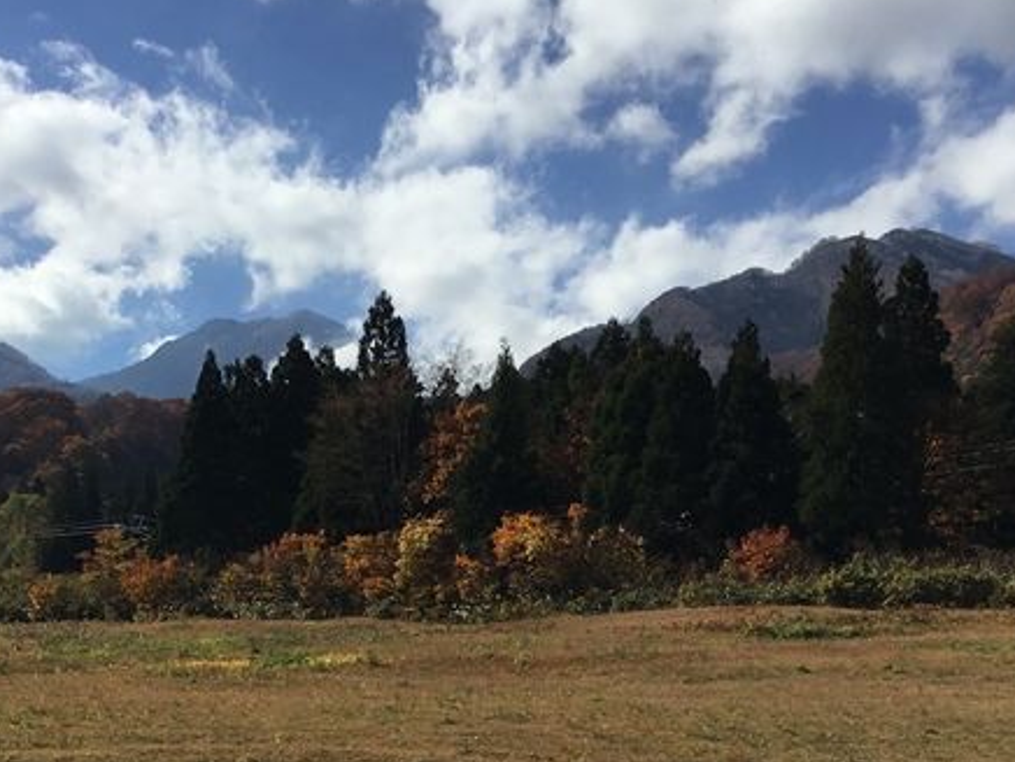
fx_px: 1701
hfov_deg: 33.2
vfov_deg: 24.9
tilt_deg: +6.5
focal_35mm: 58
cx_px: 474
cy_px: 588
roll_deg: +0.5
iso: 25
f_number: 2.4
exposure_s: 1/2551
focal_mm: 3.3
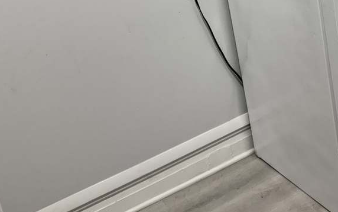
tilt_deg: -15.6
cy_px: 5
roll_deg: +10.6
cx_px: 233
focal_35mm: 48
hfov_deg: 41.1
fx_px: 442
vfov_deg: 25.7
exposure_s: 1/120
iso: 200
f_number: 1.78
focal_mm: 6.76
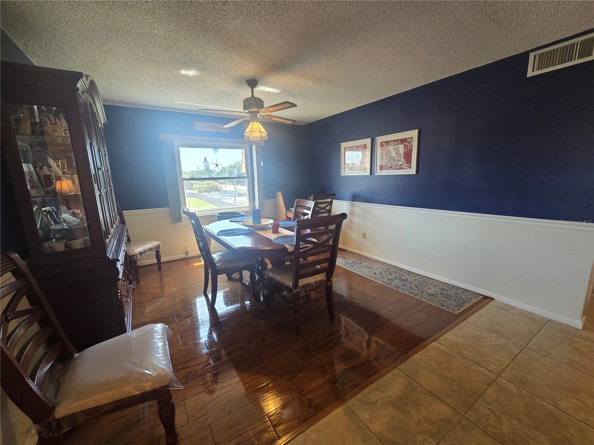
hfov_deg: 106.2
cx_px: 297
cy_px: 222
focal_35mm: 13
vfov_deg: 89.9
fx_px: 223
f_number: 2.2
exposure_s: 1/60
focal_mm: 2.2
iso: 250
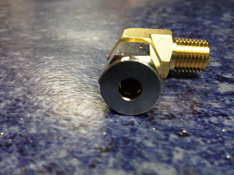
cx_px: 117
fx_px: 223
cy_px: 88
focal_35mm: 33
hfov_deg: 55.4
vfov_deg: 42.9
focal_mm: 4.12
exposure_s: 1/20
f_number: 2.4
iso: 80
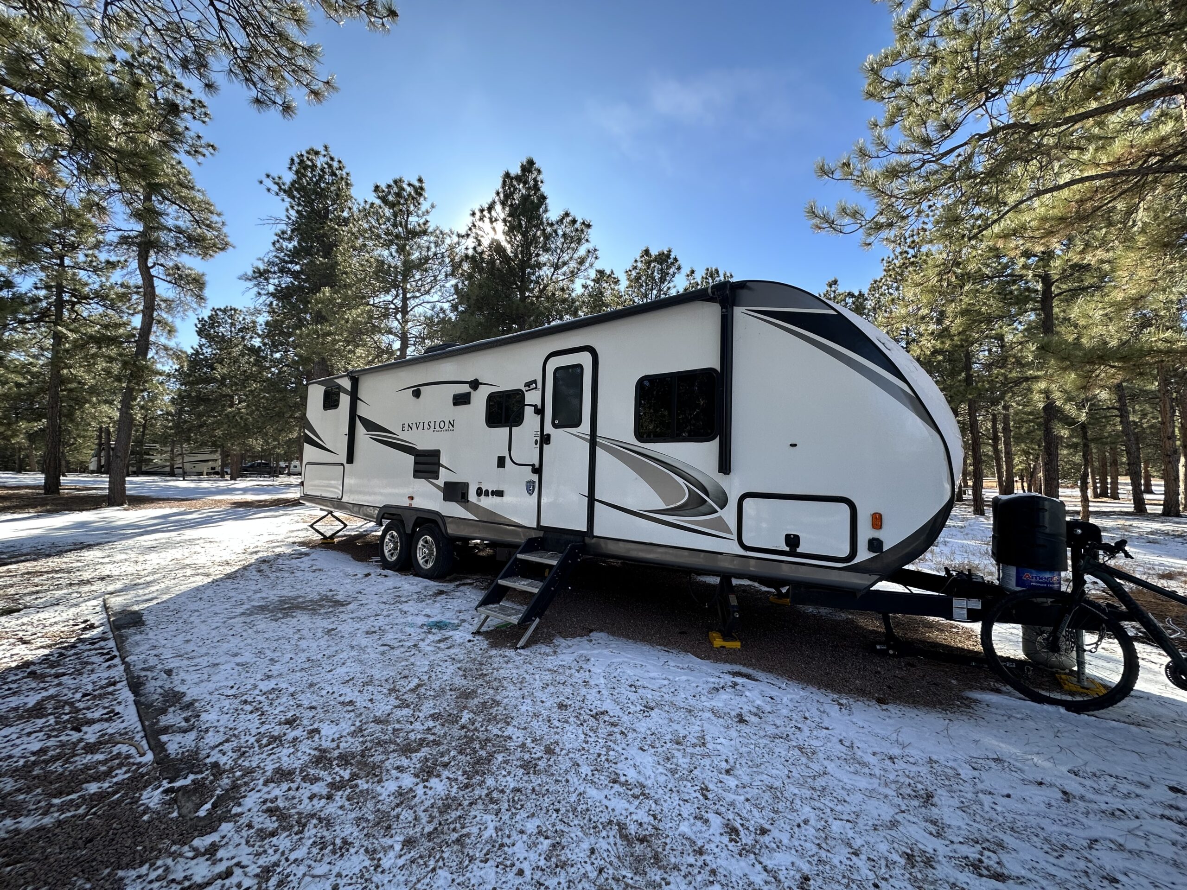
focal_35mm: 14
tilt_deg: +3.8
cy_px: 445
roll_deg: -2.8
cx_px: 594
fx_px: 480
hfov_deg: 102.1
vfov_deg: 85.7
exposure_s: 1/396
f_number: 2.2
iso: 40
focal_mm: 2.22
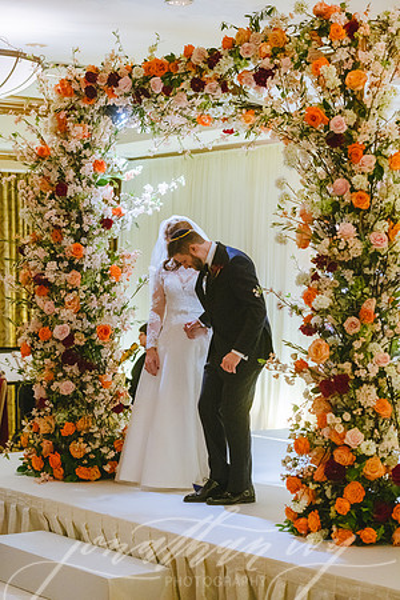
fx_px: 1250
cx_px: 200
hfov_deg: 18.2
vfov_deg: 27.0
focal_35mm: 75
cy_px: 300
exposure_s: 1/160
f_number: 2.8
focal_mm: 75
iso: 2500
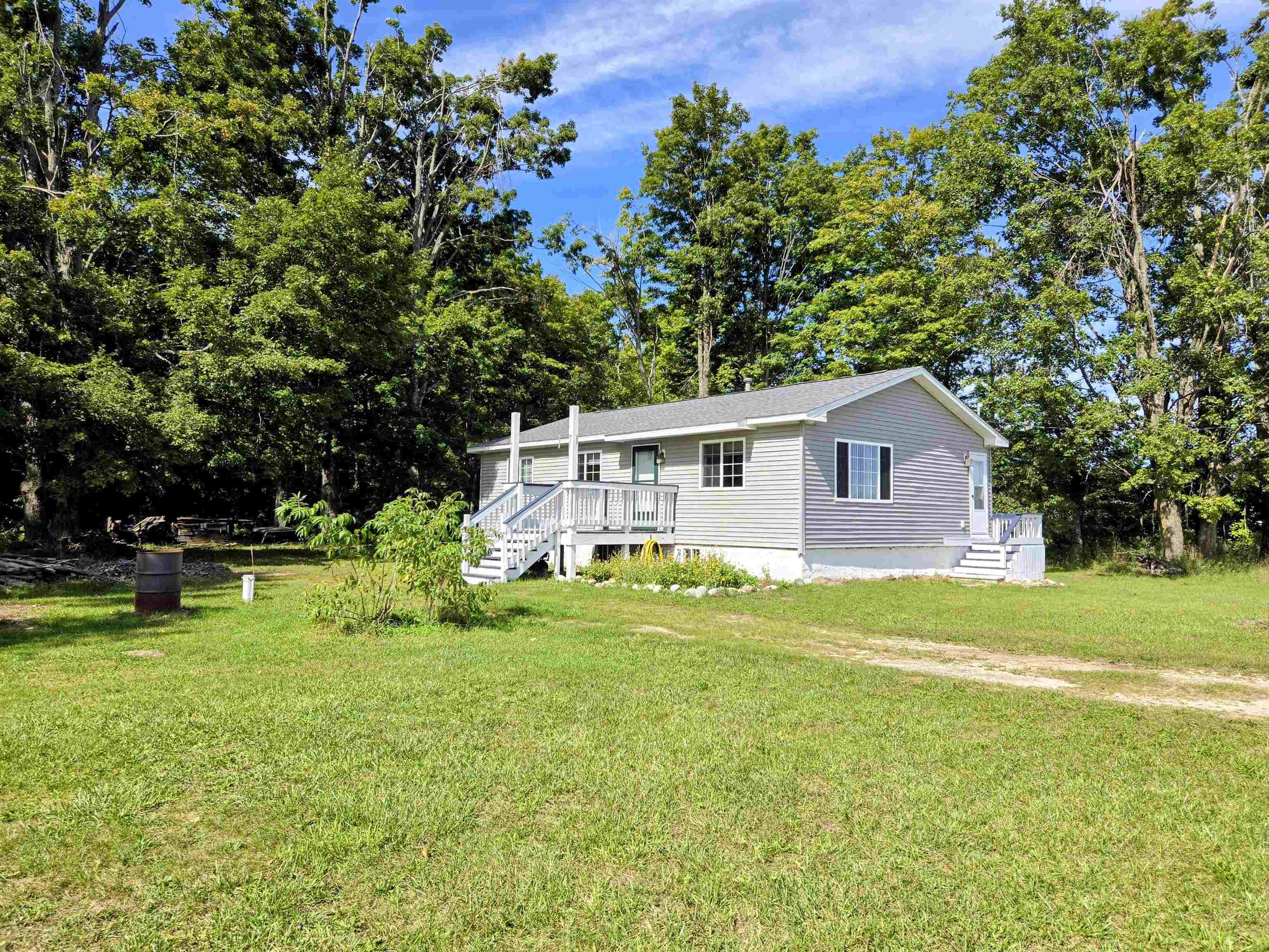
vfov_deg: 58.9
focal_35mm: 23
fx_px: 843
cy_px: 476
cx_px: 634
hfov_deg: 73.9
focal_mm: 5.4
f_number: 1.8
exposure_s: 1/3050
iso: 80
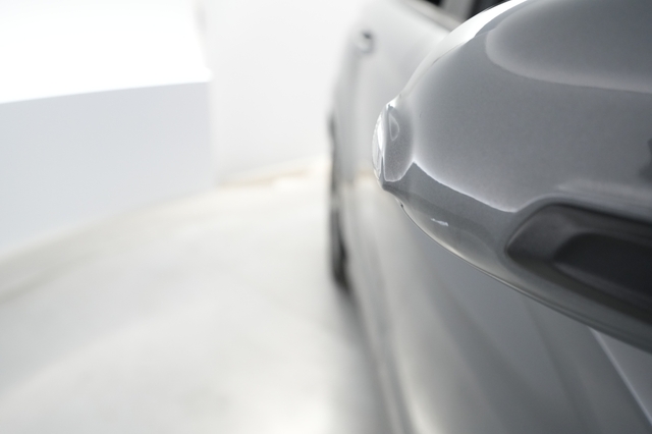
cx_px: 326
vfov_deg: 46.4
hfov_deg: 65.5
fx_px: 507
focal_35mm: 28
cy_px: 217
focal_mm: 28
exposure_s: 1/100
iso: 3200
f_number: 4.5
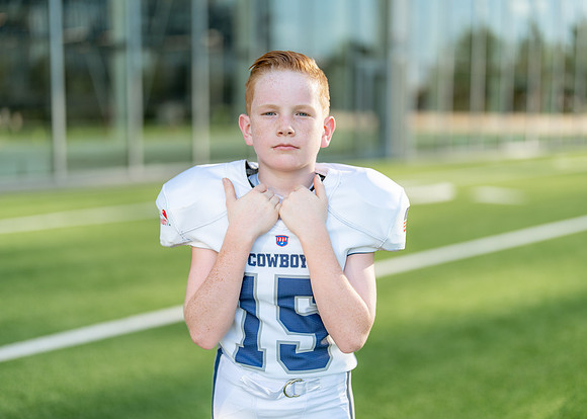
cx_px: 294
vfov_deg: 26.8
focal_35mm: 53
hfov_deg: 36.9
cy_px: 210
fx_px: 881
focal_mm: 50
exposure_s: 1/2500
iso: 100
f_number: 1.2
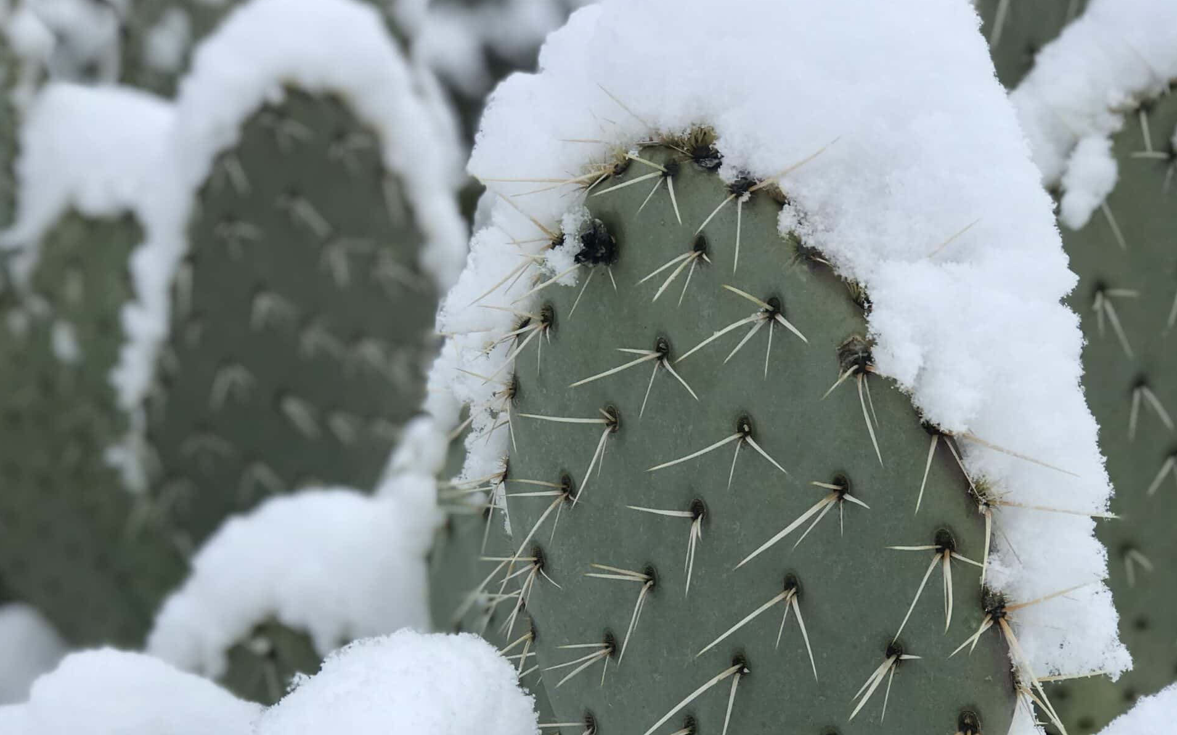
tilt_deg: -7.2
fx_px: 2598
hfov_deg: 25.5
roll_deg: -1.8
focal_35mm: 81
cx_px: 589
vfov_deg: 16.0
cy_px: 568
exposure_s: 1/180
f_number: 2.8
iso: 20
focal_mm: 6.6
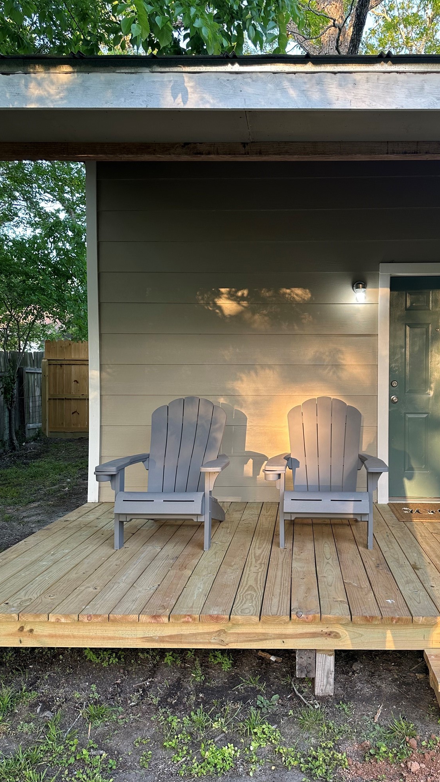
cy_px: 386
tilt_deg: -0.7
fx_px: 560
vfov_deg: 69.9
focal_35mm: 27
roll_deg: -0.8
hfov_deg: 42.3
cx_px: 294
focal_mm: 6.86
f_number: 1.78
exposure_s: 1/121
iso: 100
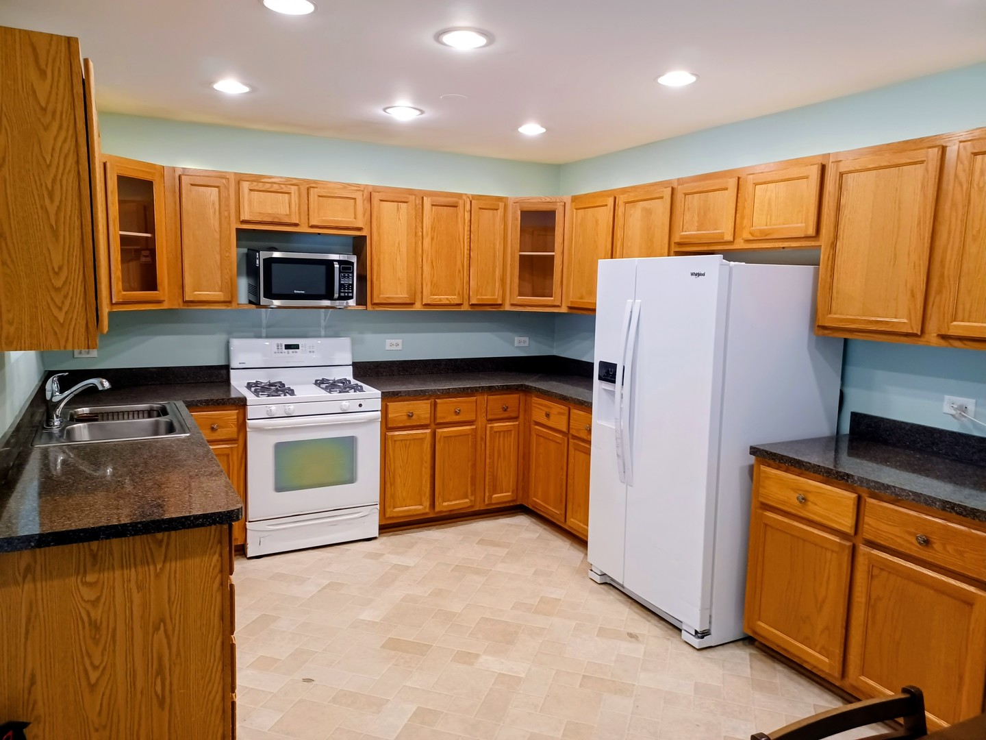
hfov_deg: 69.4
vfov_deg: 54.9
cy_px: 370
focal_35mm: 25
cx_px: 493
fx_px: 712
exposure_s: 1/30
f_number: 1.8
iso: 320
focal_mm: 4.6
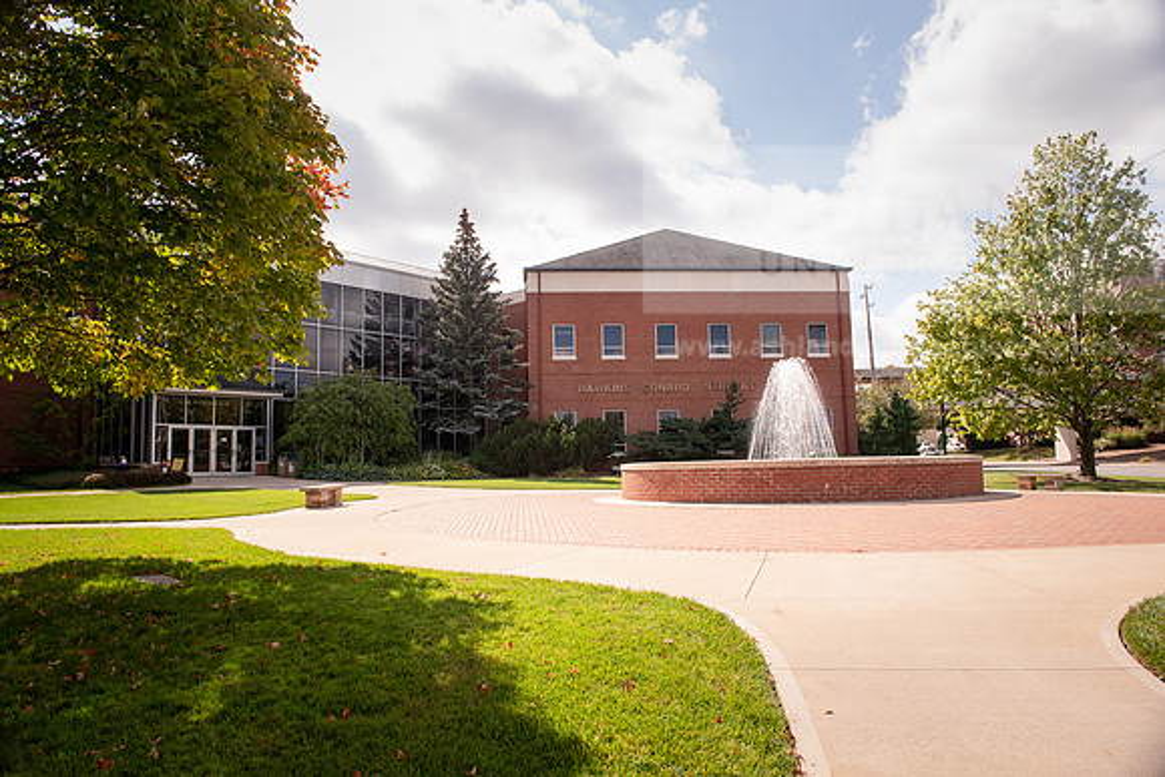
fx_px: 777
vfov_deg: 53.2
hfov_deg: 73.7
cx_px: 582
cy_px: 388
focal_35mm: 24
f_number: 5.6
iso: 320
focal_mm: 24
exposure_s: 1/250
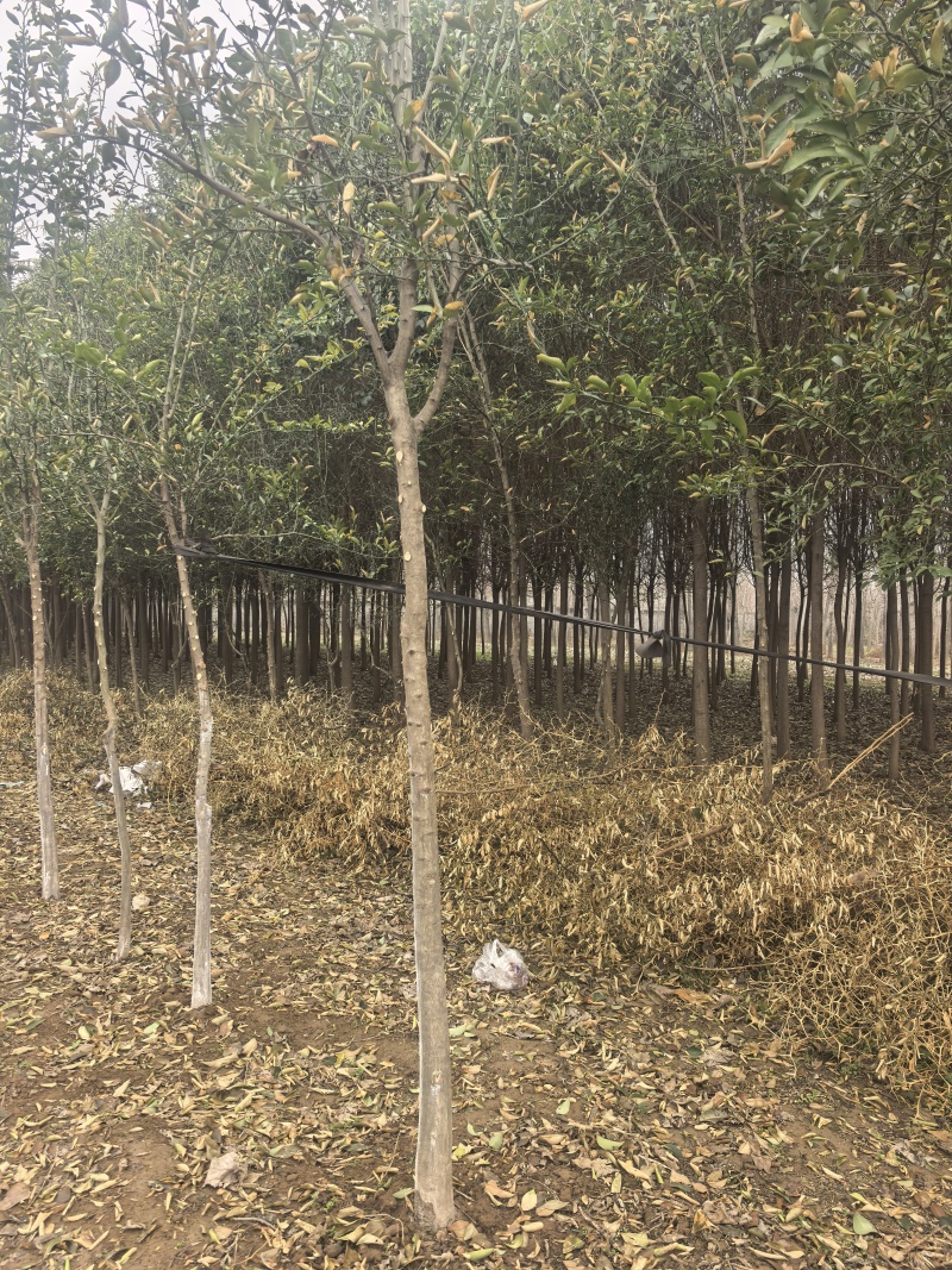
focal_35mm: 24
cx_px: 476
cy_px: 635
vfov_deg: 71.6
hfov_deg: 56.8
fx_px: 880
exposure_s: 1/232
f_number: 2
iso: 50
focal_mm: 6.98
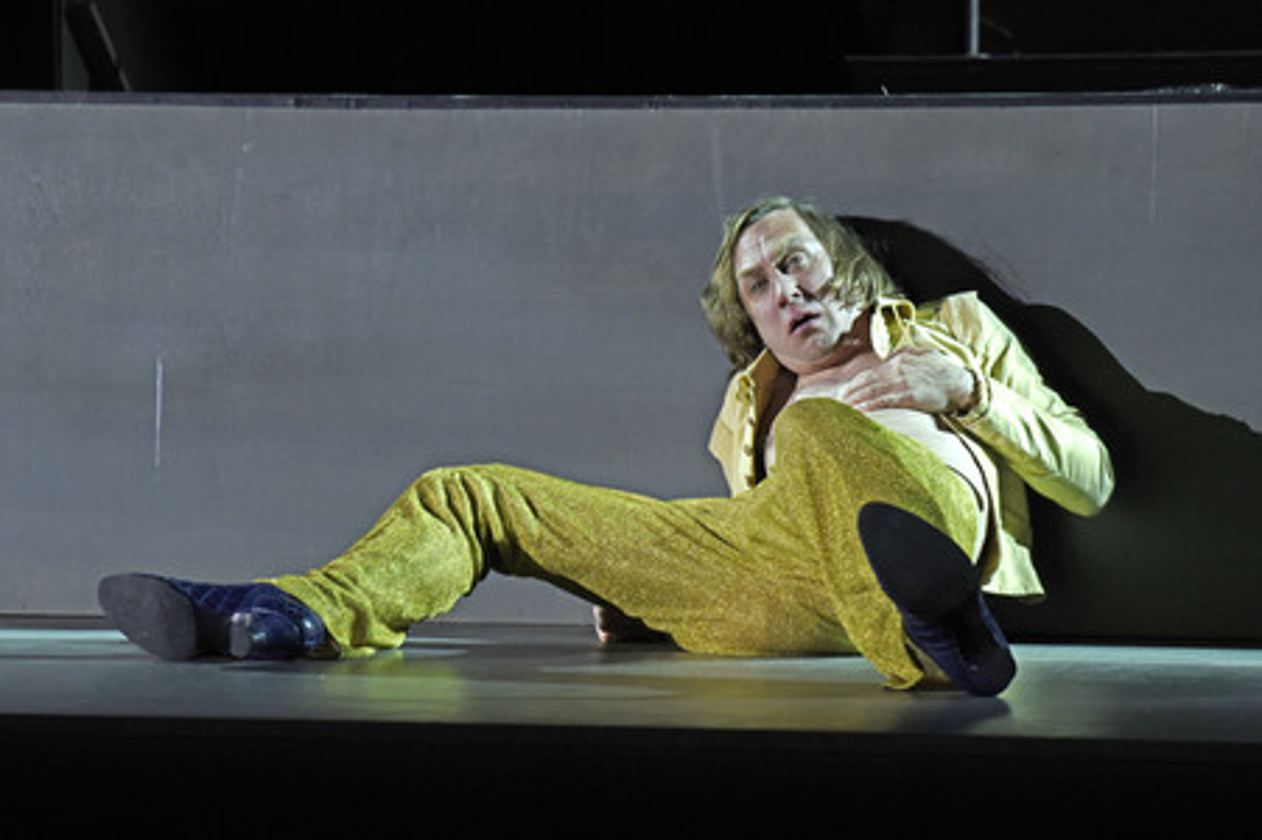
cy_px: 420
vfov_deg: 11.4
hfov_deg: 17.1
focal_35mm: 120
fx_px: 4203
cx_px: 631
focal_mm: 120
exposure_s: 1/125
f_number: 6.3
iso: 1000
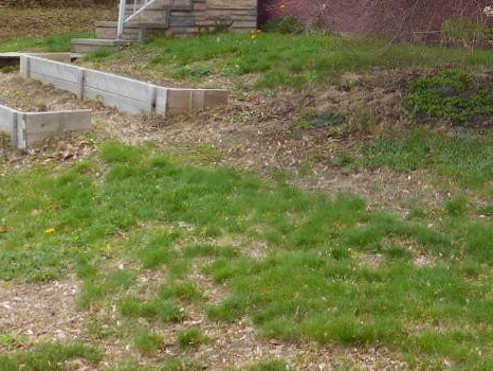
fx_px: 1468
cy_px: -54
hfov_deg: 18.8
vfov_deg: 14.0
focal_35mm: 103
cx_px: 426
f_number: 3.2
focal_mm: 5.3
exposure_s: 1/400
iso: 125
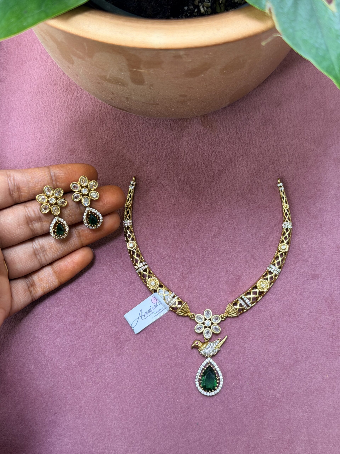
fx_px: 629
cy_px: 227
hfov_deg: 30.3
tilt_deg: -79.5
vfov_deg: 39.7
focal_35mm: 48
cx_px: 170
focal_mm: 6.76
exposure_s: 1/60
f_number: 1.78
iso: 125
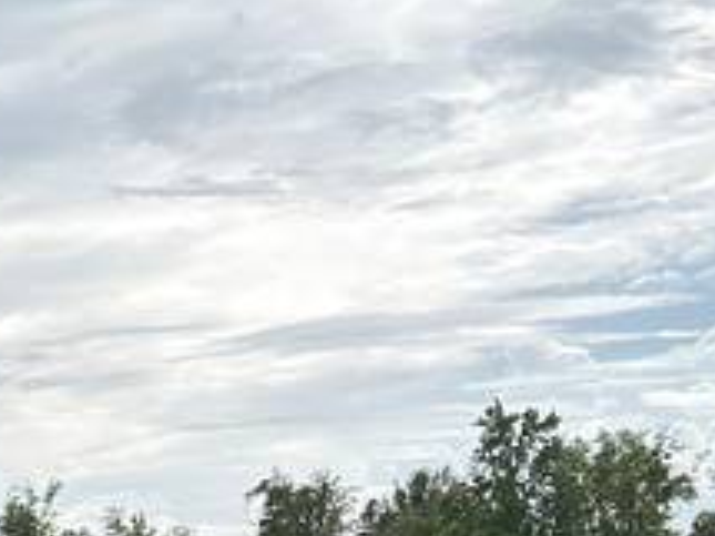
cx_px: -782
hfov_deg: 13.6
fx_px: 2498
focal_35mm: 121
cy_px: 756
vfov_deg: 11.8
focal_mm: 5.96
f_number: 1.6
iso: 50
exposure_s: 1/3125
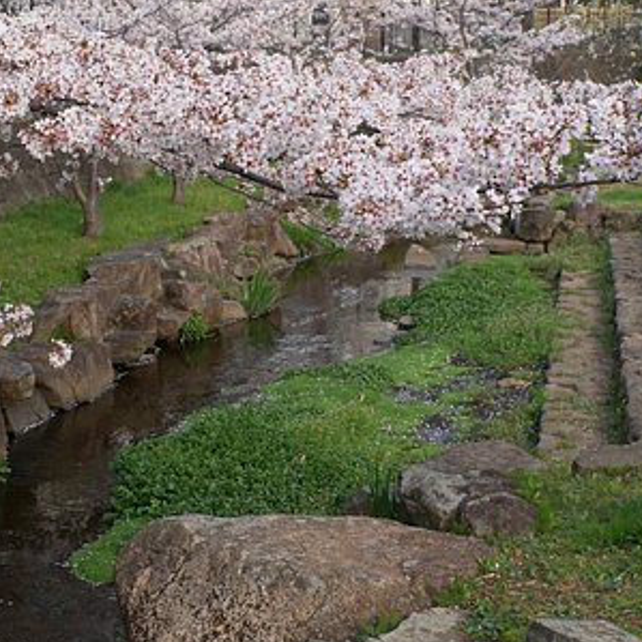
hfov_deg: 25.1
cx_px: 150
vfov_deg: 25.5
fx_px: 1421
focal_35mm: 68
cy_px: 312
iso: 800
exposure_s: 1/800
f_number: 8
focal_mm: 31
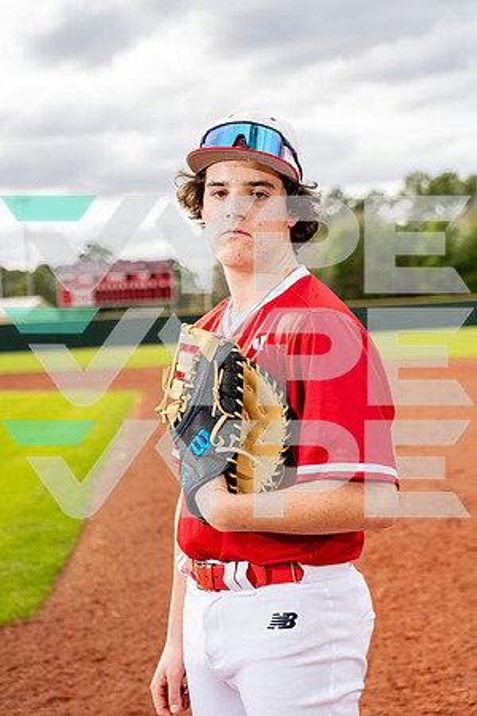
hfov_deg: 20.6
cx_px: 238
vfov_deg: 30.5
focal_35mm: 66
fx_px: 1312
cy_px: 358
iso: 100
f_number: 4
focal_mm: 66
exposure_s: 1/250
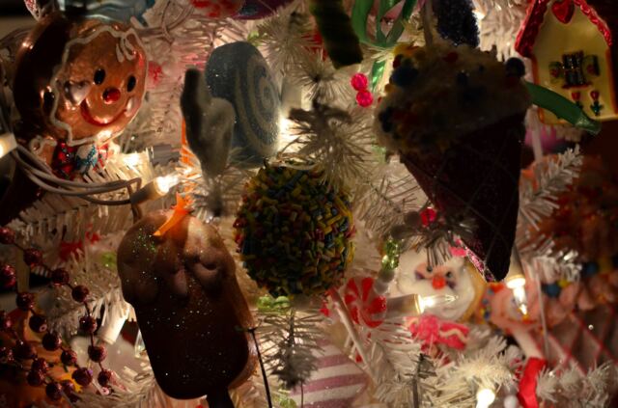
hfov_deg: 37.9
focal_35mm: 52
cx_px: 309
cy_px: 204
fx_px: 899
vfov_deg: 25.6
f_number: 3.2
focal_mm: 35
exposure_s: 1/200
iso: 800
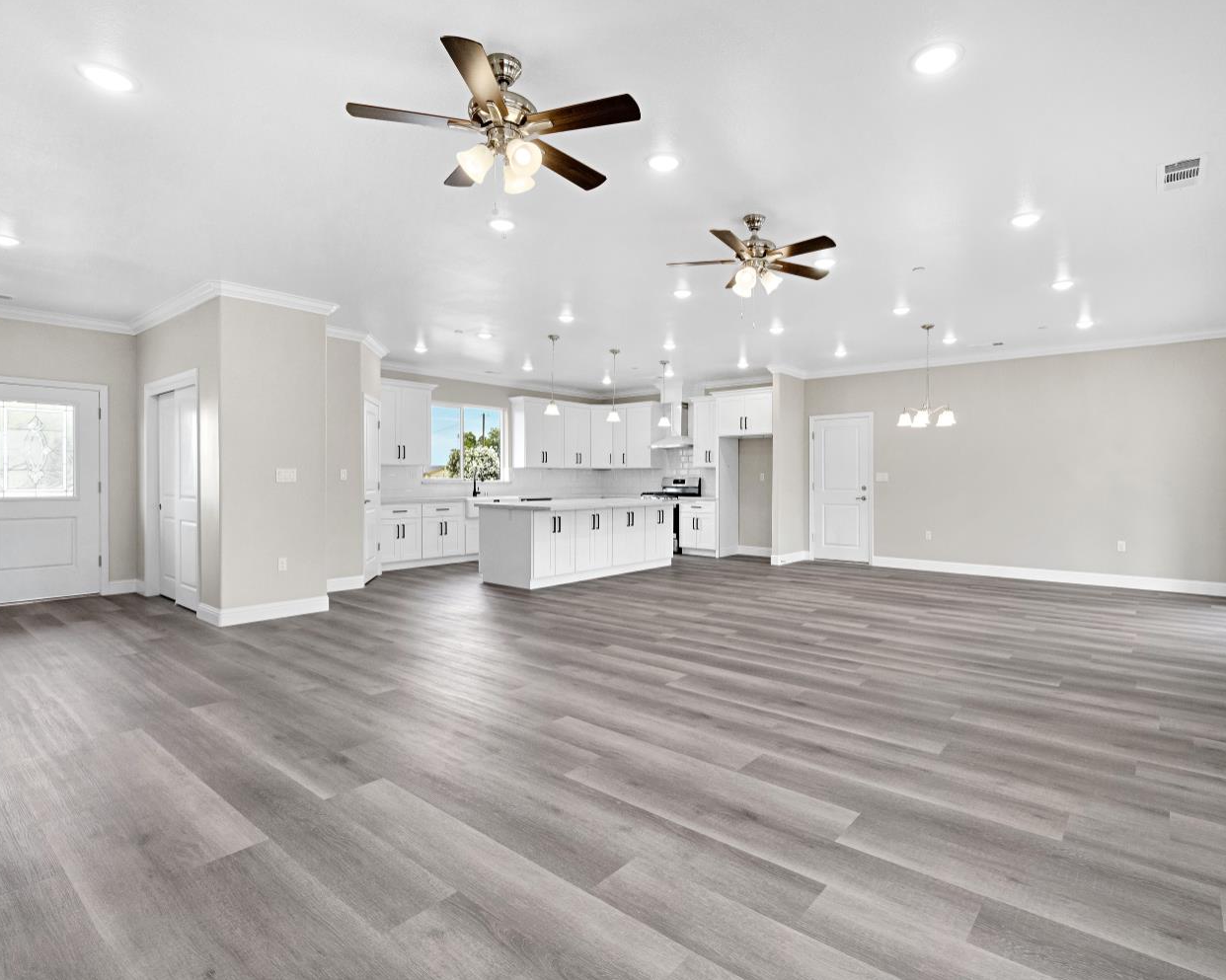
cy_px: 490
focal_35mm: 17
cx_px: 664
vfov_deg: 76.9
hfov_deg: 89.5
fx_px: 617
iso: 320
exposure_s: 1/40
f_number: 8
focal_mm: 10
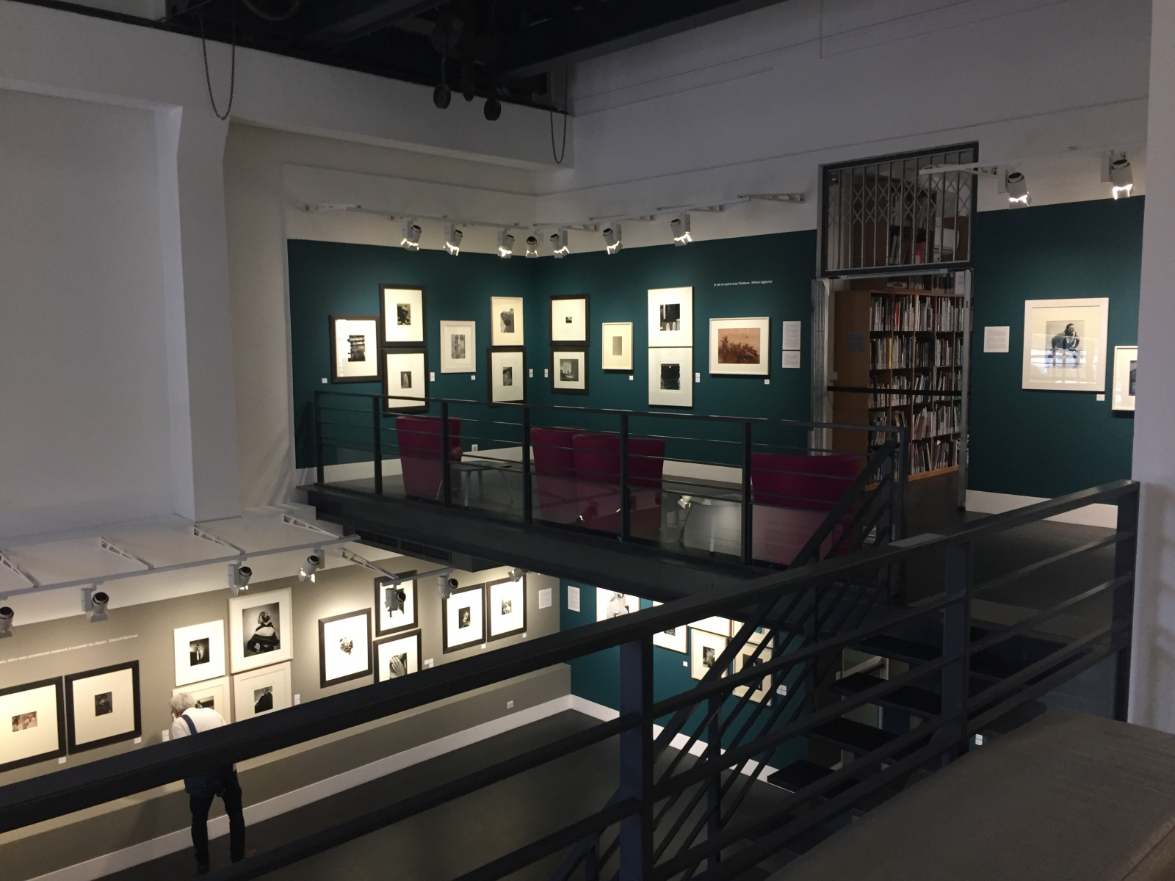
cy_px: 440
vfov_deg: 48.2
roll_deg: -0.4
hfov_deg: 61.7
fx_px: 984
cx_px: 588
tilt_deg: -5.8
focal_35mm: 29
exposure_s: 1/33
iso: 160
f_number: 2.2
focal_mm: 4.15
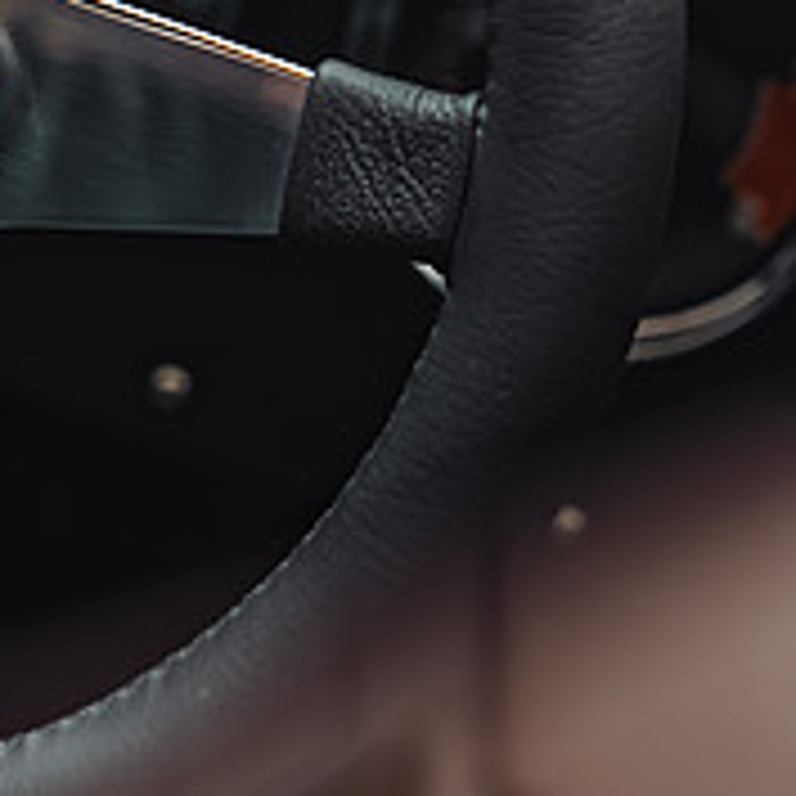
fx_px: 5359
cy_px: 229
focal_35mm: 206
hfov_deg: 8.3
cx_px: -355
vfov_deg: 8.5
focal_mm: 55
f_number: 2.8
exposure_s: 1/30
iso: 1250
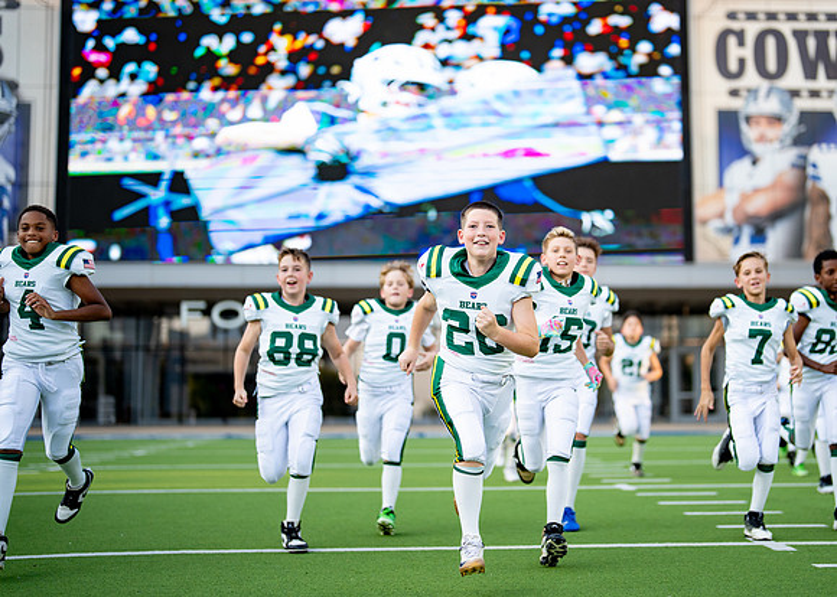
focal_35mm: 58
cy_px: 278
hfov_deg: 33.5
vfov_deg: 24.3
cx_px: 487
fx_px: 1386
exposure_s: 1/4000
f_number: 1.2
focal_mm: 50
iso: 320
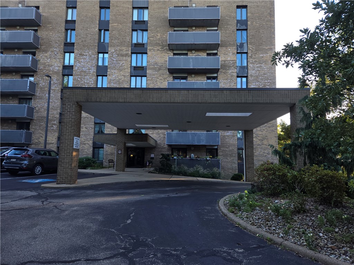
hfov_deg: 73.9
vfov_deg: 58.9
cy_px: 132
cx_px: 177
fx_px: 235
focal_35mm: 23
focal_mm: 5.4
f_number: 1.8
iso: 32
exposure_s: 1/120
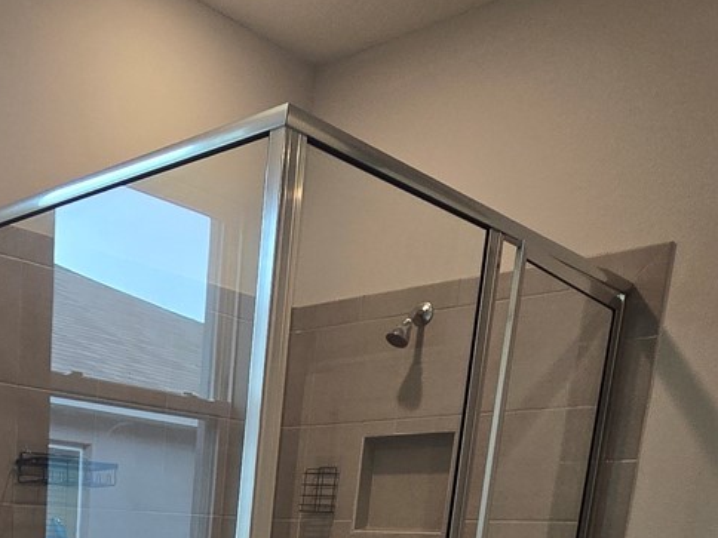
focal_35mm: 43
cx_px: -16
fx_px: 892
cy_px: 775
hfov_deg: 38.4
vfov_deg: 26.1
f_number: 2.2
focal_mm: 2.2
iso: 80
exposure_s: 1/60
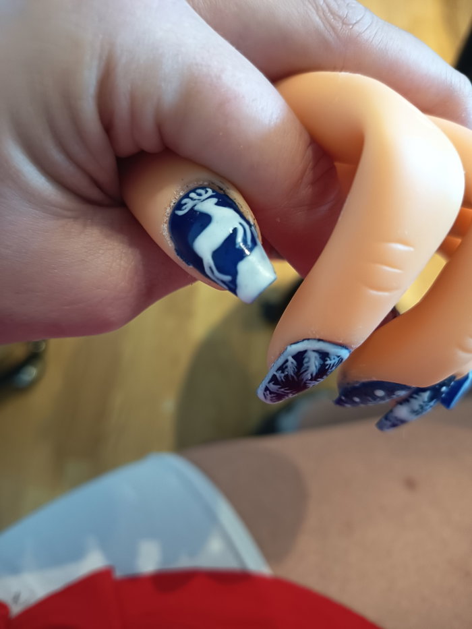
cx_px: 236
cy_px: 314
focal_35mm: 24
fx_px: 436
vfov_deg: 71.6
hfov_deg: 56.8
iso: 968
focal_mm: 5.24
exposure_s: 1/20
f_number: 1.7
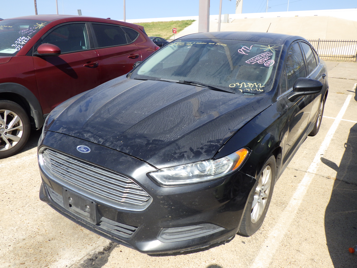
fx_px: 289
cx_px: 178
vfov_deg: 49.7
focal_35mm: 28
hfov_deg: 63.4
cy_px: 134
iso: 125
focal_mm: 5
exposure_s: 1/640
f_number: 4.2
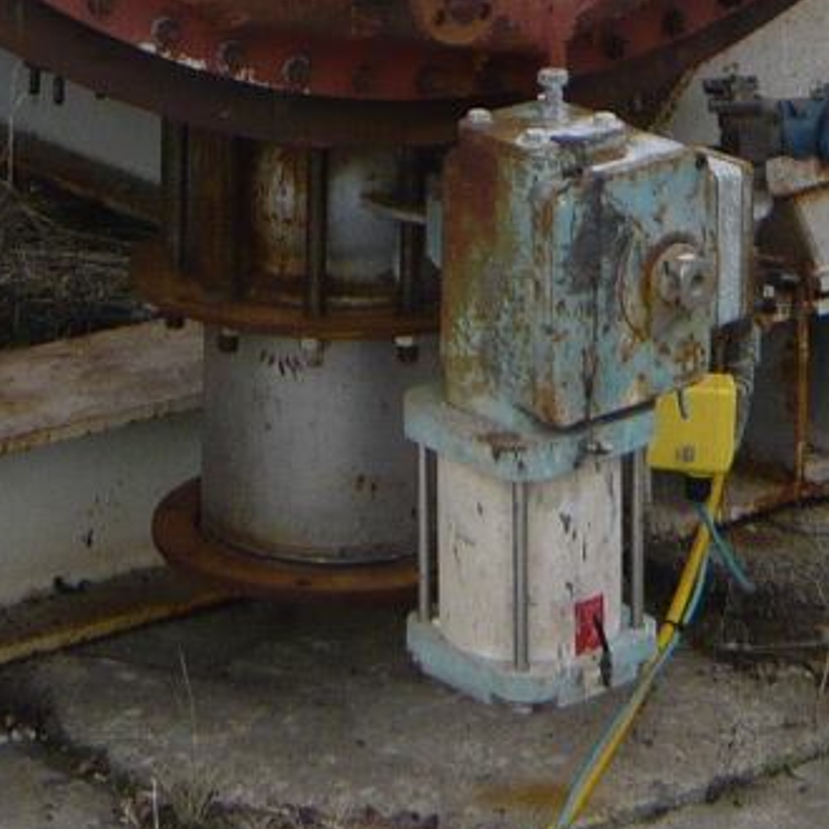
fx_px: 3251
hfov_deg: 14.5
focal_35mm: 120
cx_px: 512
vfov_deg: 13.2
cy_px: -643
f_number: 2.8
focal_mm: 4.6
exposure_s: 1/125
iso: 100
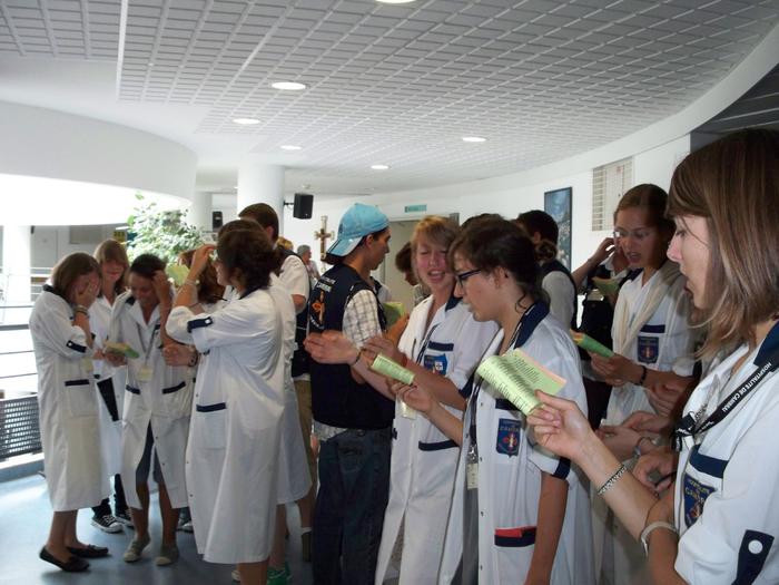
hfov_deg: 50.1
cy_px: 292
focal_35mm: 37
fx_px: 833
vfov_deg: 38.7
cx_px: 390
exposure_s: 1/40
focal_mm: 7.9
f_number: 3.4
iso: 200
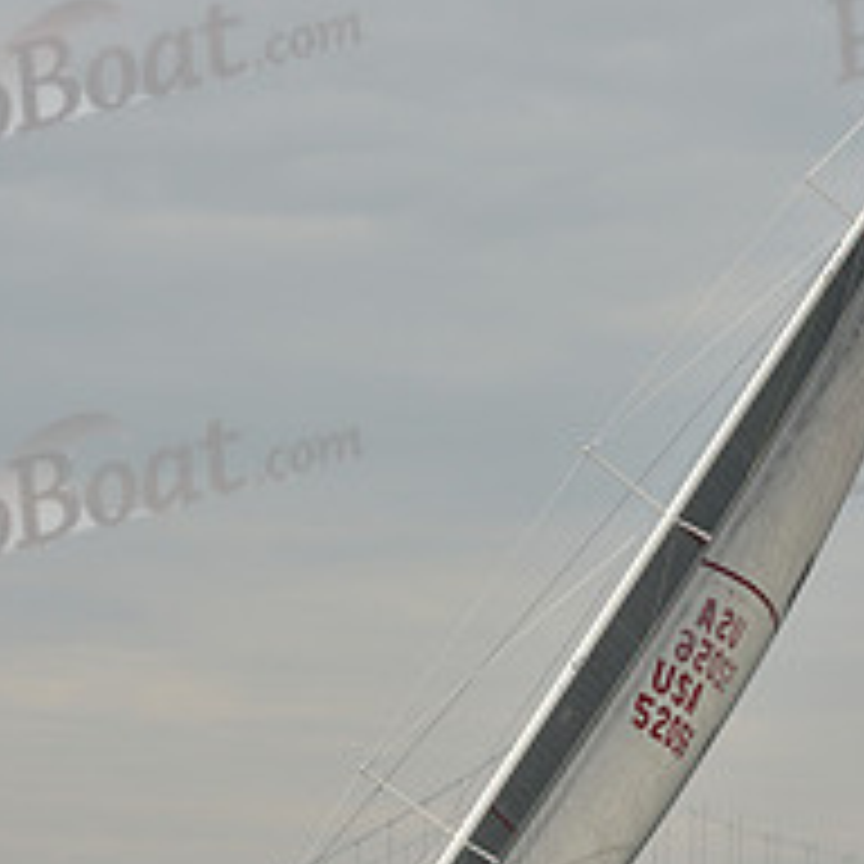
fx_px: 5083
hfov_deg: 9.7
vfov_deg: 9.7
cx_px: 596
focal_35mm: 180
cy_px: 680
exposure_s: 1/640
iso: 250
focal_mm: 70
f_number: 6.3
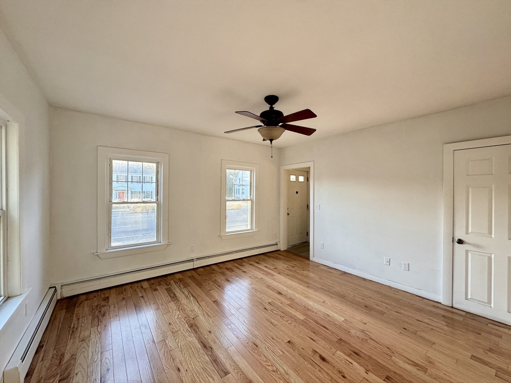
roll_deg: -0.3
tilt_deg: -0.2
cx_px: 256
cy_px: 192
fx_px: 207
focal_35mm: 14
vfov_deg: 85.7
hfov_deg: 102.1
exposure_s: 1/120
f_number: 2.2
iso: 250
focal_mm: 2.22
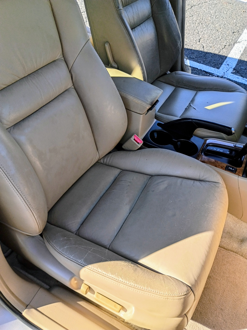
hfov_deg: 48.2
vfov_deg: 61.7
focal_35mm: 29
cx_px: 124
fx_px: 276
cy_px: 165
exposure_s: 1/179
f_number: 1.8
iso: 100
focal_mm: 4.27
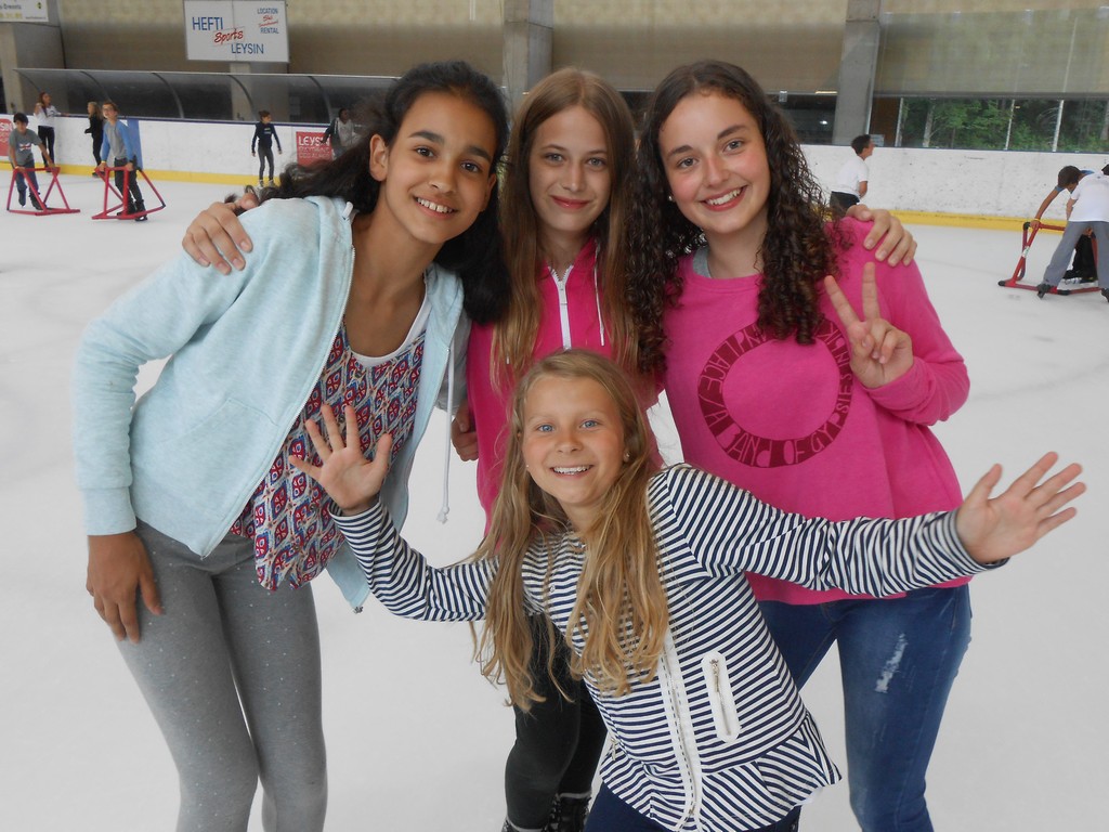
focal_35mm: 30
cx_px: 554
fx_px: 961
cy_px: 416
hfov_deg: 60.0
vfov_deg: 46.8
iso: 125
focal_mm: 5.3
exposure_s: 1/30
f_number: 3.8
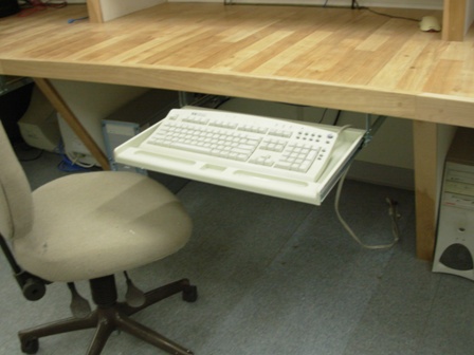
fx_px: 520
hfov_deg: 49.0
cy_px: 178
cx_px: 237
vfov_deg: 37.7
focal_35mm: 38
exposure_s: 1/32
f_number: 2.9
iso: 141
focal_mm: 6.3
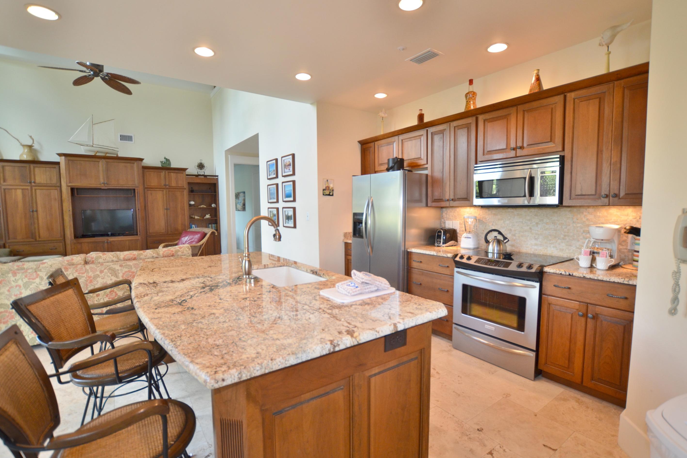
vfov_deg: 66.6
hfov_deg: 89.2
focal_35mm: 18
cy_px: 230
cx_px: 352
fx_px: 349
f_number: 4
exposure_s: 1/60
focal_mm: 11.5
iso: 400
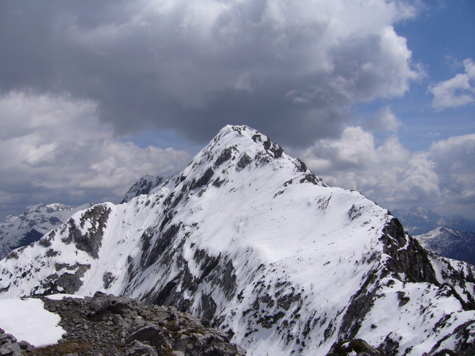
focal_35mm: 35
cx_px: 238
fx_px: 480
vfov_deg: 40.7
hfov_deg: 52.6
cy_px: 178
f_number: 5.6
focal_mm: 5.8
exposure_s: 1/1300
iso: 80
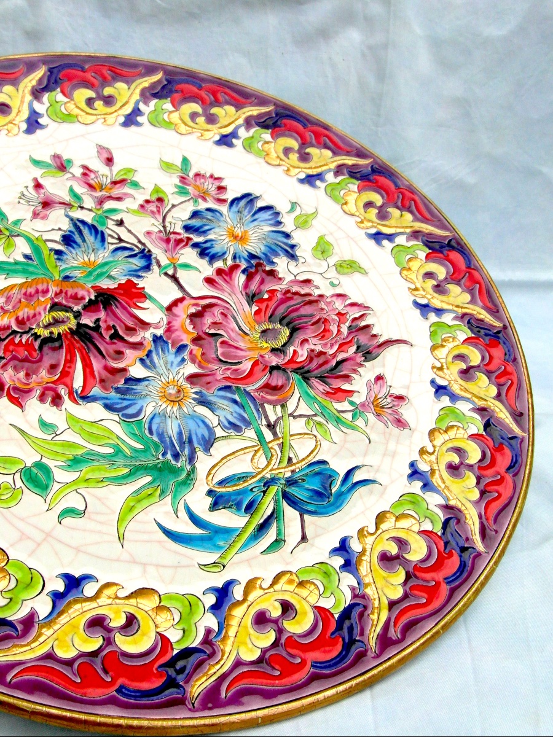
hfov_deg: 44.2
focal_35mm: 32
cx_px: 276
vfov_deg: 56.8
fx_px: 682
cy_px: 368
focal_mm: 5.3
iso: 80
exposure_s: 1/250
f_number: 5.6
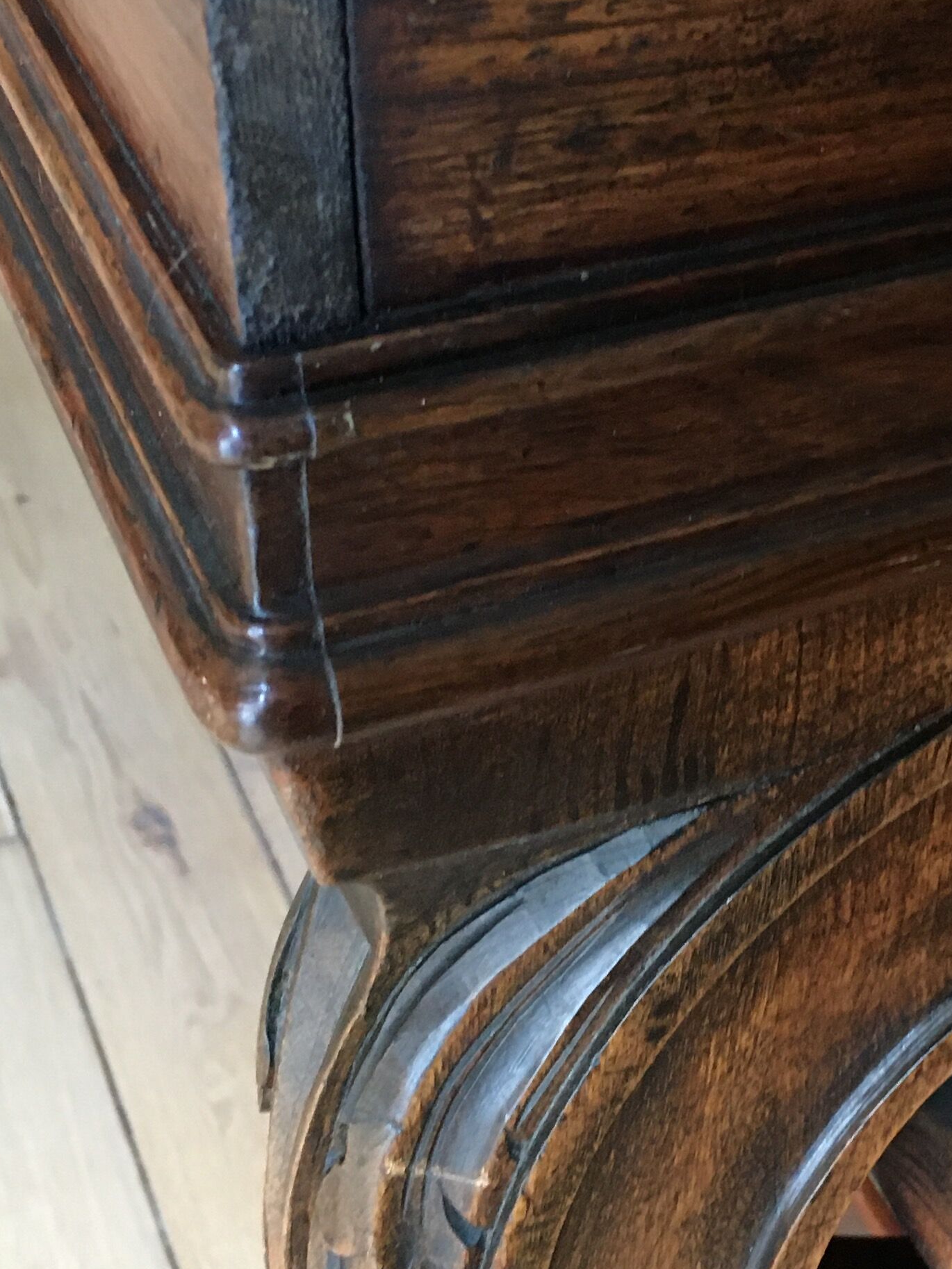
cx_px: 828
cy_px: 554
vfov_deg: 30.2
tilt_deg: -33.8
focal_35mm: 64
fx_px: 2347
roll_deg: -5.5
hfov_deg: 22.5
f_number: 2.2
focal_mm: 4.15
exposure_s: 1/17
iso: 200
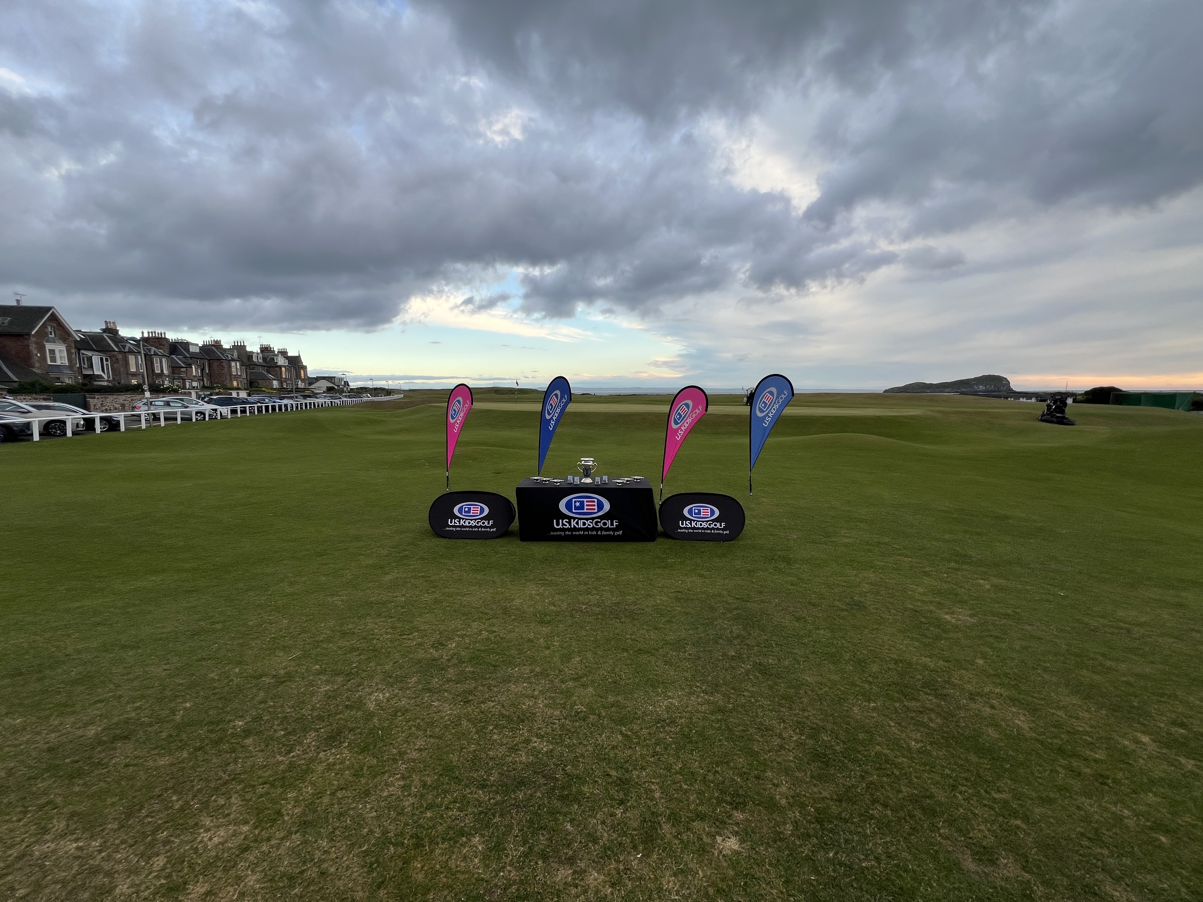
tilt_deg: -9.1
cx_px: 602
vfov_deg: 89.9
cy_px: 451
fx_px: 452
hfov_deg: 106.2
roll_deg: -0.2
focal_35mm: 13
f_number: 1.8
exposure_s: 1/143
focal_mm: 1.57
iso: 32
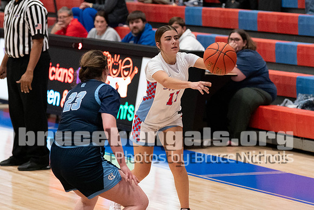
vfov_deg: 7.1
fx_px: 1682
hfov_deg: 10.7
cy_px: 84
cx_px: 159
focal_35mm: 193
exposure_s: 1/1000
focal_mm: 106
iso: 5000
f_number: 2.8
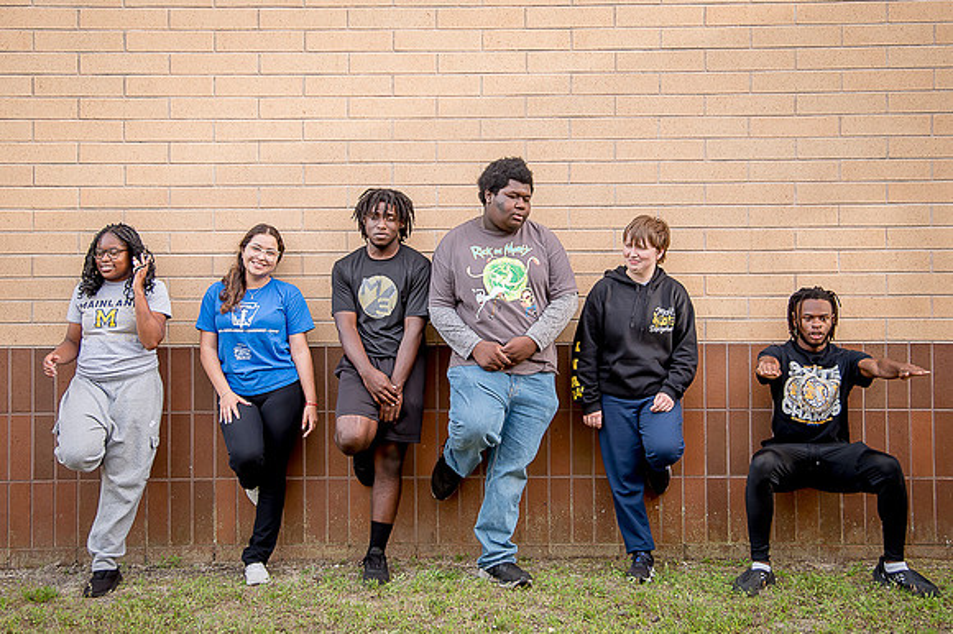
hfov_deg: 39.7
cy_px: 262
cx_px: 482
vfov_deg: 27.0
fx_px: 1320
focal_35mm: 50
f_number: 4
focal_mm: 40
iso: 400
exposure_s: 1/125
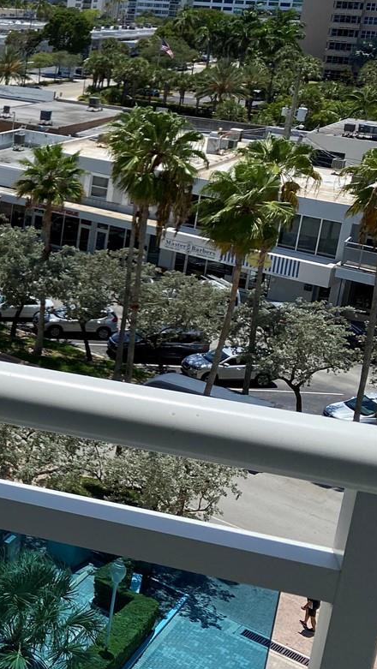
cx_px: -304
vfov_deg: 35.7
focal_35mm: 58
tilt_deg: -13.2
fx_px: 1030
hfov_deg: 17.0
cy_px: 225
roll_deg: -3.2
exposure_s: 1/3846
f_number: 1.8
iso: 32
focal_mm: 4.25
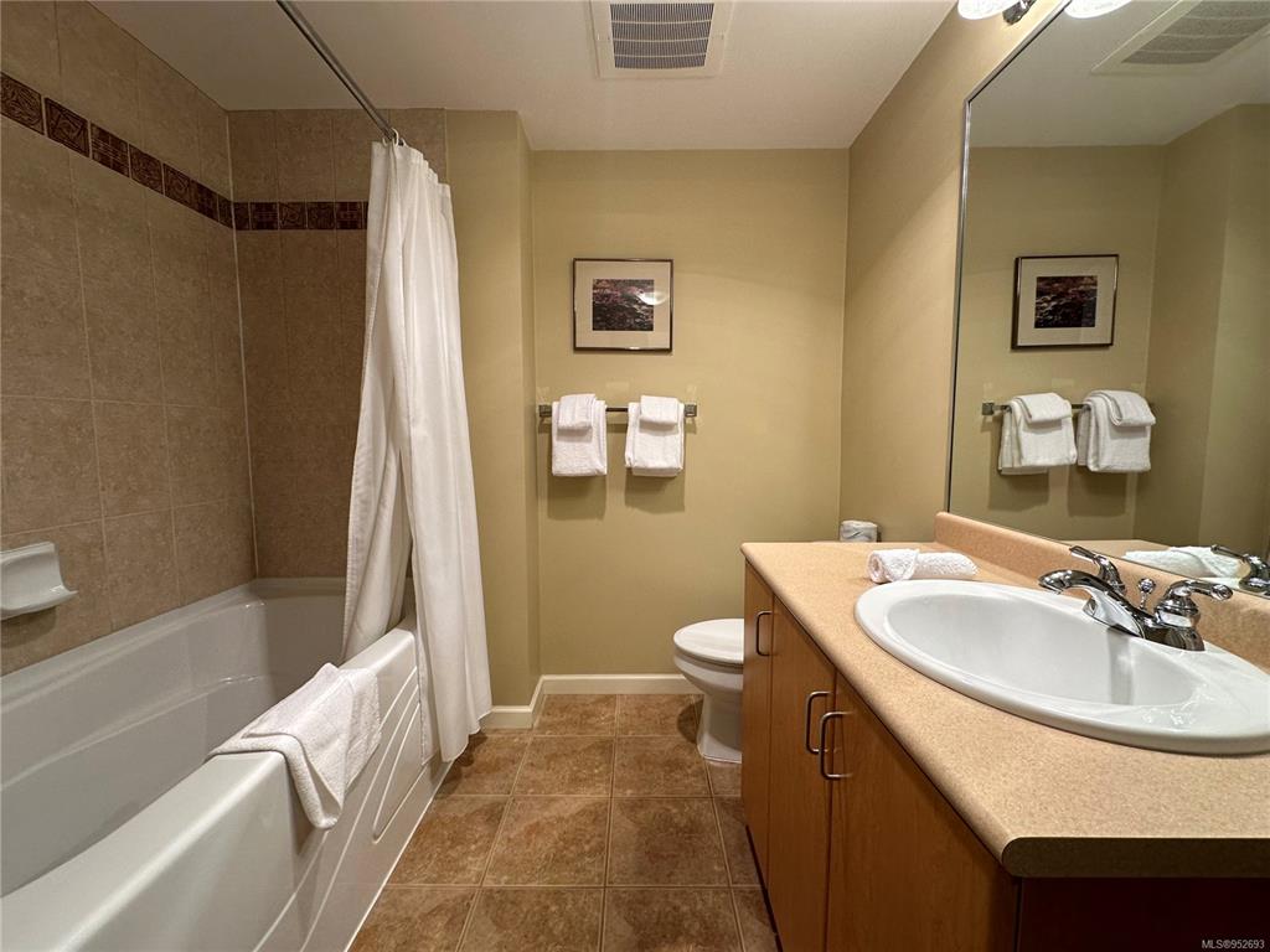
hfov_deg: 102.1
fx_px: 514
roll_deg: +1.0
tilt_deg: -4.7
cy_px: 476
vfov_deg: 85.7
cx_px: 635
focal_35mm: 14
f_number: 2.2
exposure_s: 1/120
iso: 100
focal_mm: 2.22
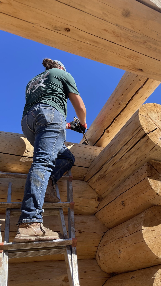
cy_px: 146
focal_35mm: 29
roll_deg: +6.1
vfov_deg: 66.1
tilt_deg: +35.6
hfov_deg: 39.6
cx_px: 110
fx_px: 220
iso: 32
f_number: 1.6
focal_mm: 4.2
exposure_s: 1/1887
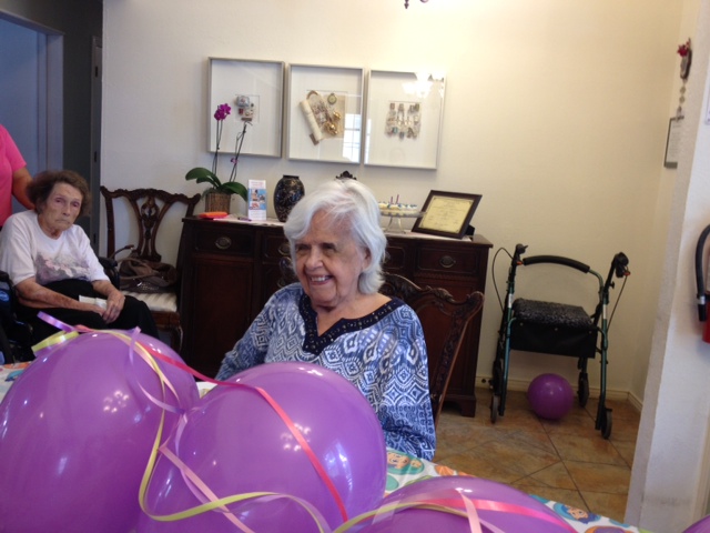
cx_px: 355
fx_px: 718
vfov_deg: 40.7
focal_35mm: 35
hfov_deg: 52.6
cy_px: 266
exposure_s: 1/20
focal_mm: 4.28
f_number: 2.4
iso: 80
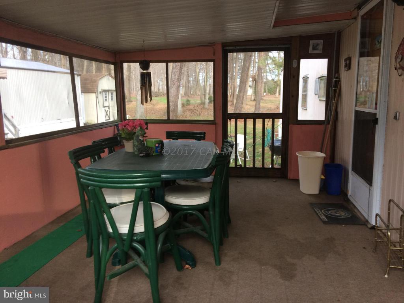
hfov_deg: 61.7
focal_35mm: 29
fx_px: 338
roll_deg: +1.2
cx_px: 202
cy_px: 152
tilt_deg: -13.2
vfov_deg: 48.2
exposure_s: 1/120
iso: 64
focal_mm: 4.15
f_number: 2.2
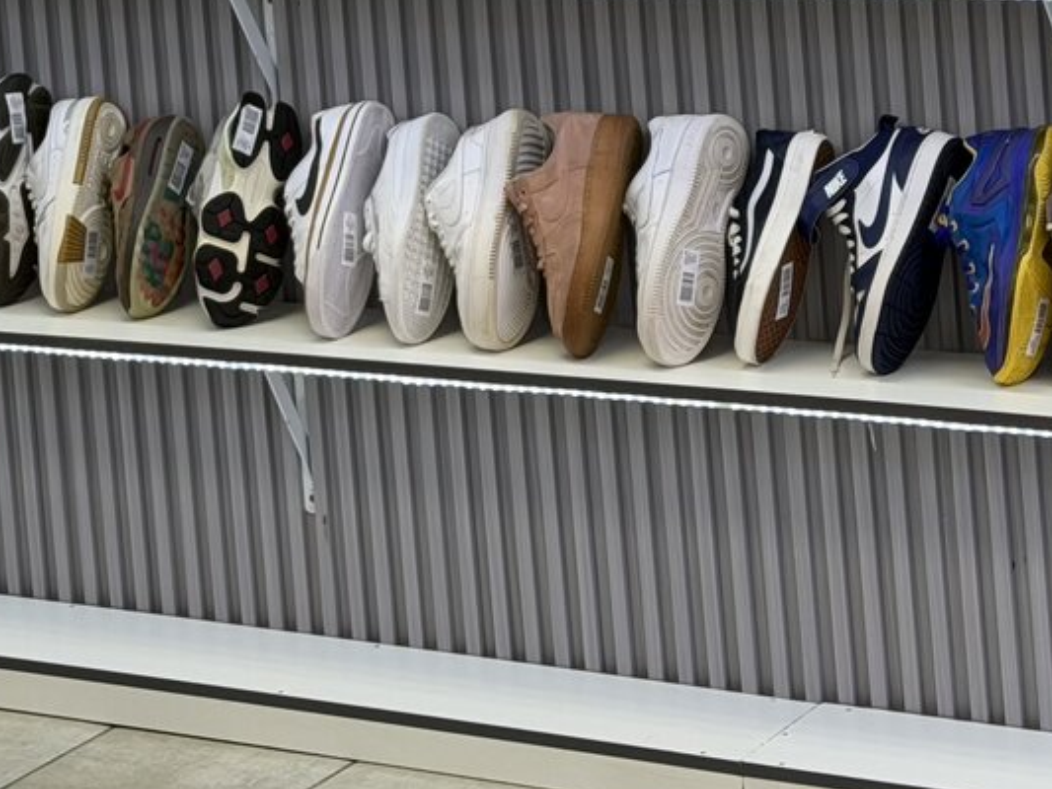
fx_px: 4377
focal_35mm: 144
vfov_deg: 10.0
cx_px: 69
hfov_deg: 13.6
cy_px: -310
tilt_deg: -5.6
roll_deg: +5.5
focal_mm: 6.76
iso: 64
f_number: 1.78
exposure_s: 1/50
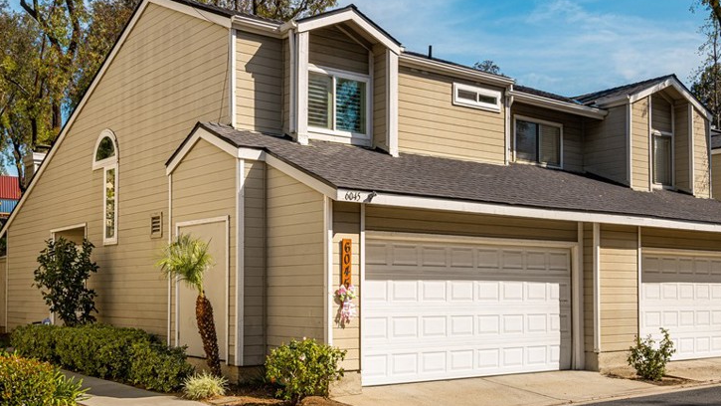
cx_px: 328
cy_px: 207
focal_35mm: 34
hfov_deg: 57.9
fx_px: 650
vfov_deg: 34.7
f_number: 16
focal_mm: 23
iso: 80
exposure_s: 1/160
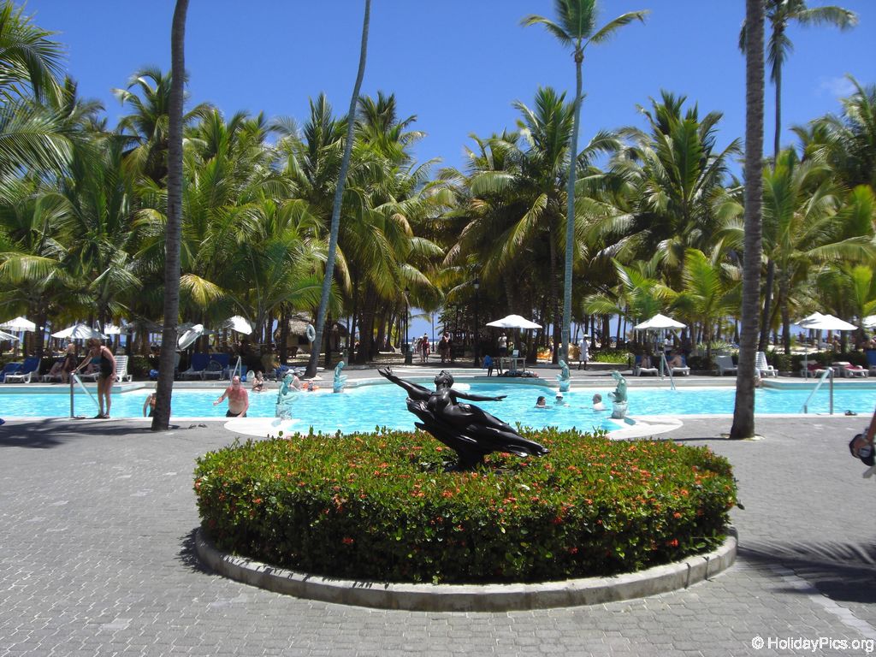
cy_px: 328
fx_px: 962
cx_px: 438
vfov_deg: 37.7
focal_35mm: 38
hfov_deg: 49.0
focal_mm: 6.2
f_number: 8
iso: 64
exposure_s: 1/125
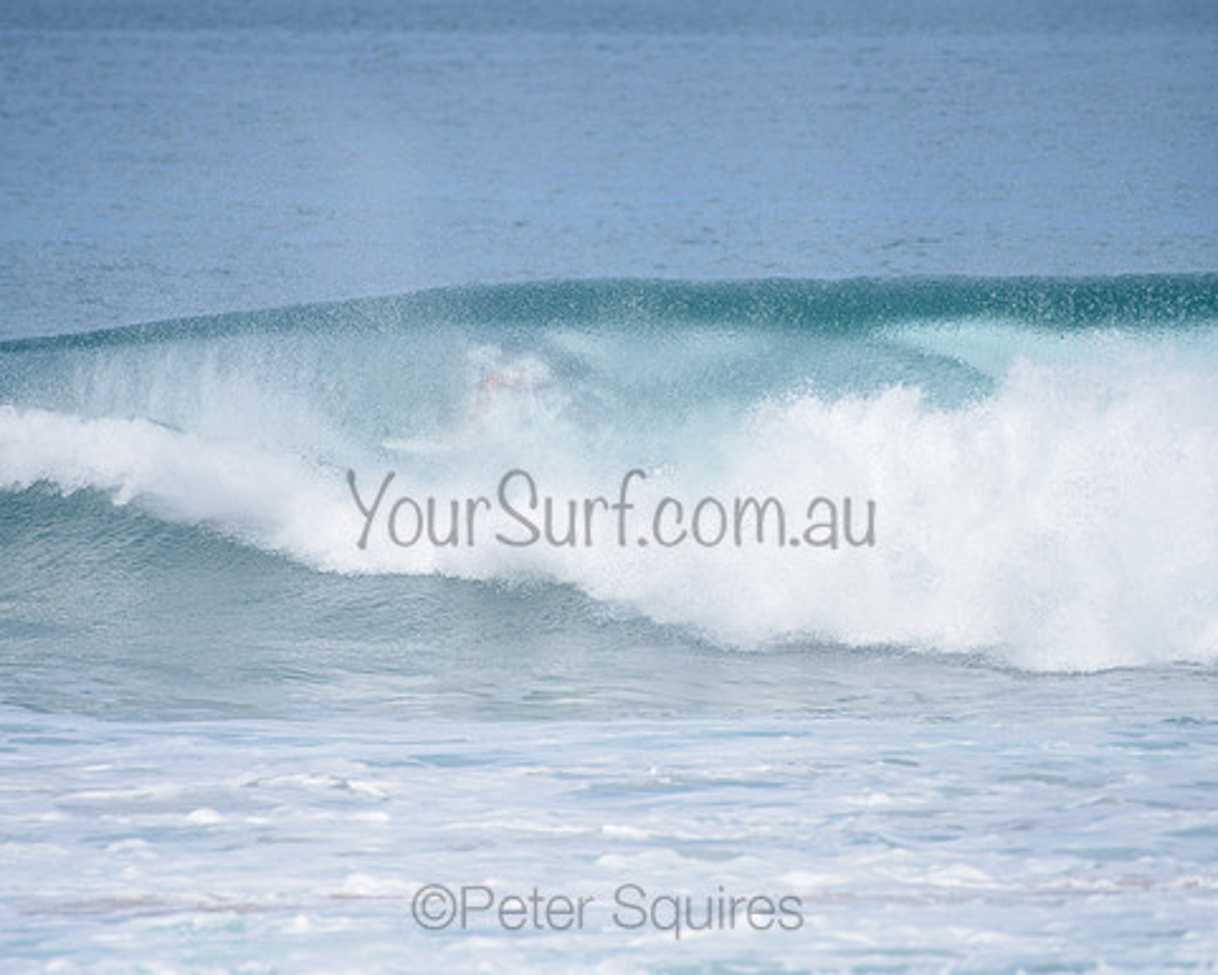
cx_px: 608
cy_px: 488
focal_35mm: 566
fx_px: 20407
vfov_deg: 2.7
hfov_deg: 3.4
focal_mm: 500
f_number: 6.3
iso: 250
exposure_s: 1/2500
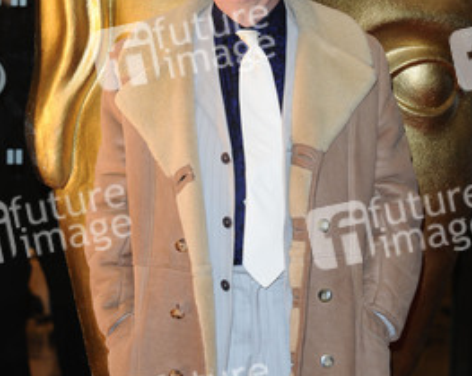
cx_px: 235
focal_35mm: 214
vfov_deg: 7.2
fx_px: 2987
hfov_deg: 9.0
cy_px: 138
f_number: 4.5
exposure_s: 1/160
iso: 640
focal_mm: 100
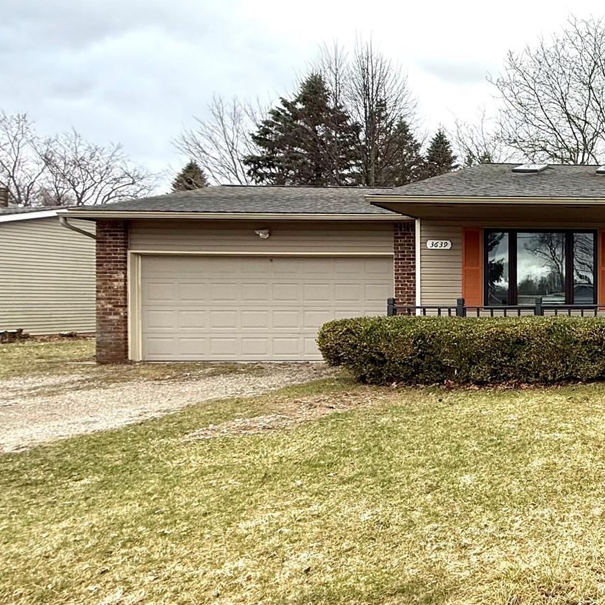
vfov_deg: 55.6
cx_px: 702
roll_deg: +0.0
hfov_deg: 41.2
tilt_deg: -0.5
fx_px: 573
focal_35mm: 29
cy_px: 306
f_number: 2.2
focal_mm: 2.22
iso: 64
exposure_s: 1/185
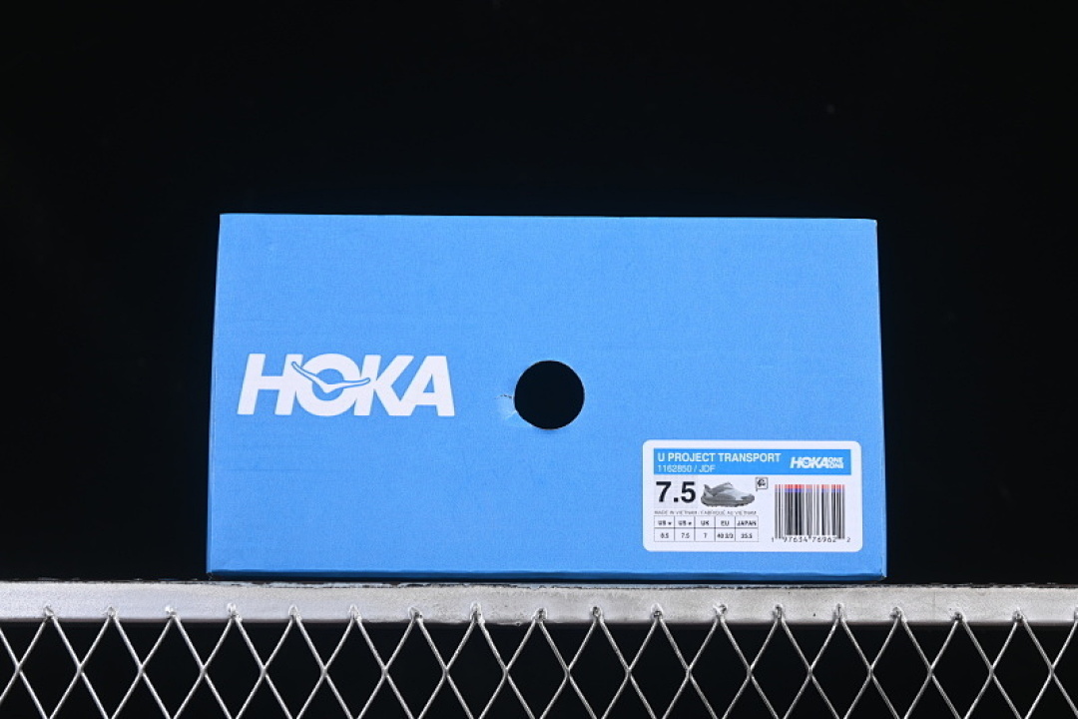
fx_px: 2246
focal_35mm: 75
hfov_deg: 27.0
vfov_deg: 18.2
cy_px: 360
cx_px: 539
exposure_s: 1/60
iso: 160
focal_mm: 50
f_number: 7.1
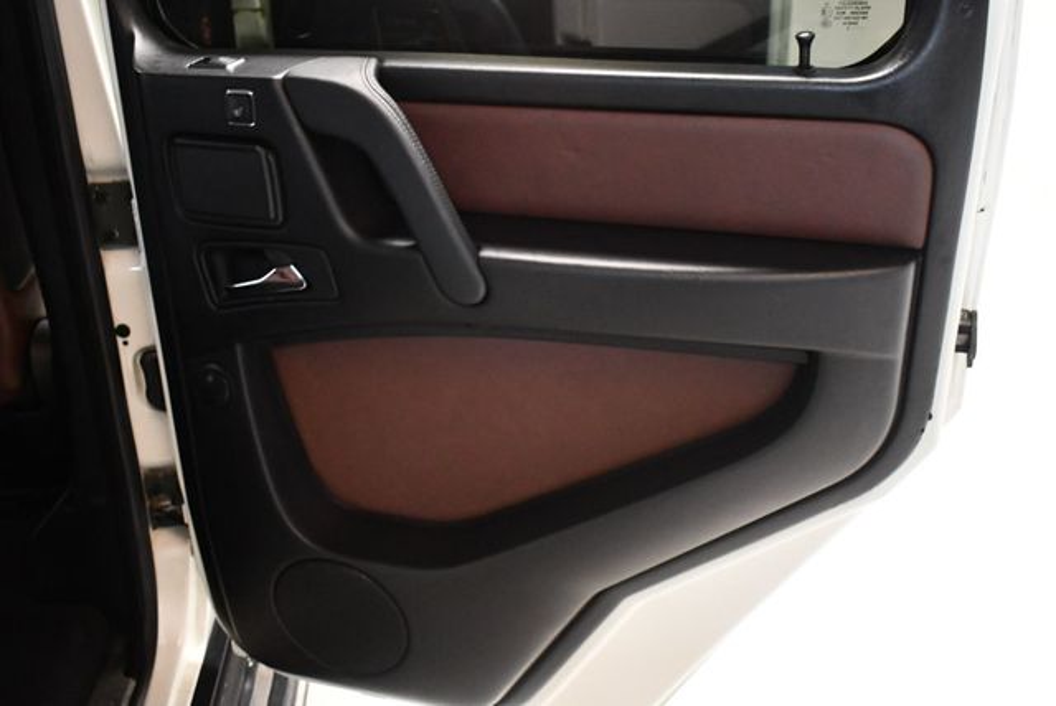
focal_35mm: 36
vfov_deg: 36.9
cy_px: 353
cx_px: 528
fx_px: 1057
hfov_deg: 53.1
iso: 3200
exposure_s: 1/60
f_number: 3.5
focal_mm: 18
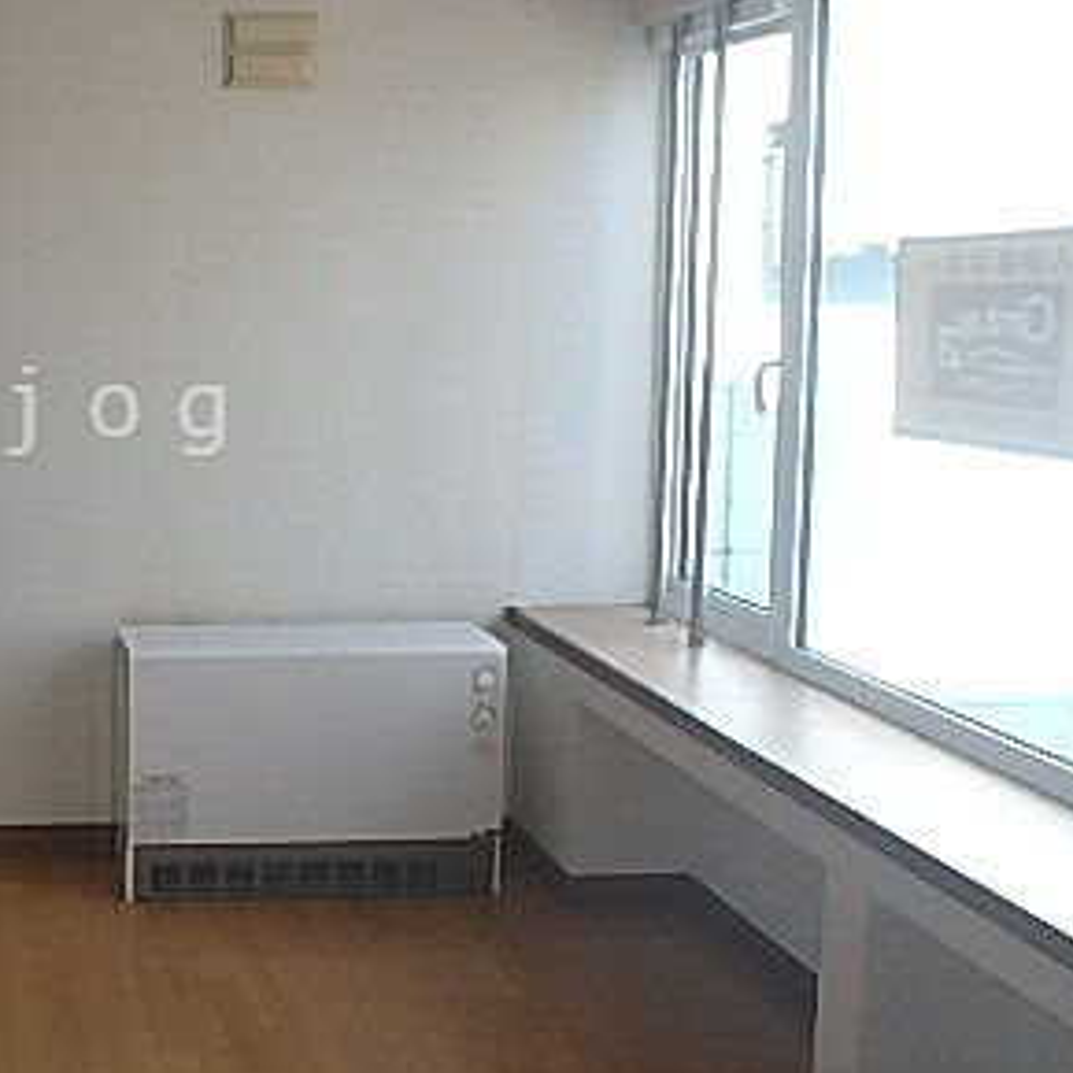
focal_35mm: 41
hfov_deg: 36.6
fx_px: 1438
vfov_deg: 40.7
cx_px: -7
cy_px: 411
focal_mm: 3.7
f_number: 3.5
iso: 125
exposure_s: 1/100
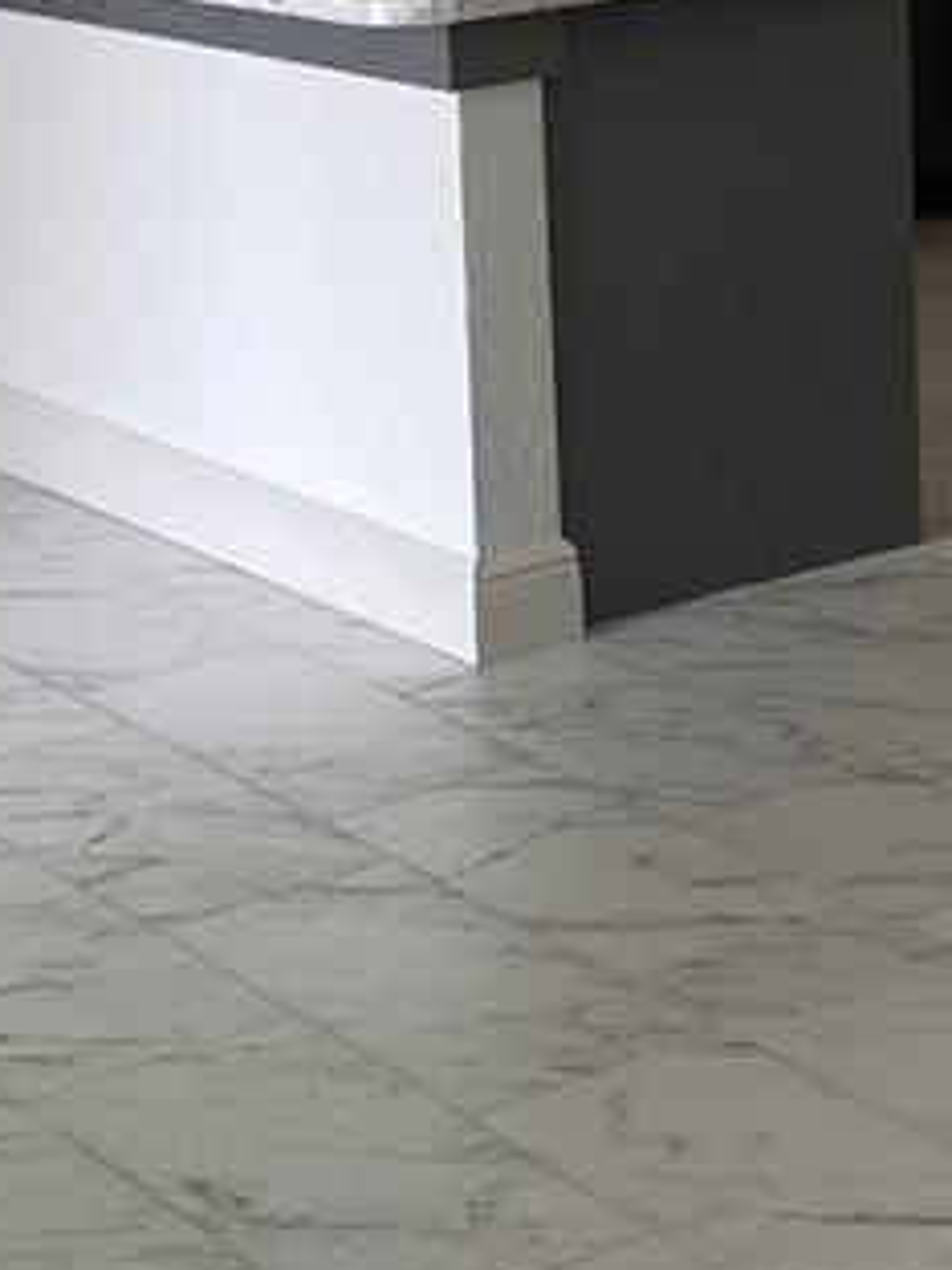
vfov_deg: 18.9
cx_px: 732
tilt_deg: -5.7
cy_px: -106
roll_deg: +1.4
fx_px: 3667
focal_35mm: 100
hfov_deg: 14.7
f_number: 1.8
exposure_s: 1/121
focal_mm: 4.25
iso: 64
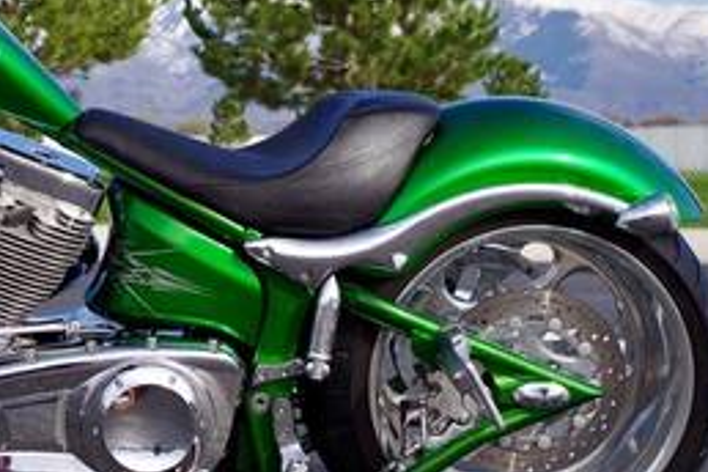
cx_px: -134
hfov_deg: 18.6
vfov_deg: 13.1
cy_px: 139
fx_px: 2045
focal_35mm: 104
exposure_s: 1/250
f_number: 6.3
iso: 100
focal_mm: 28.13
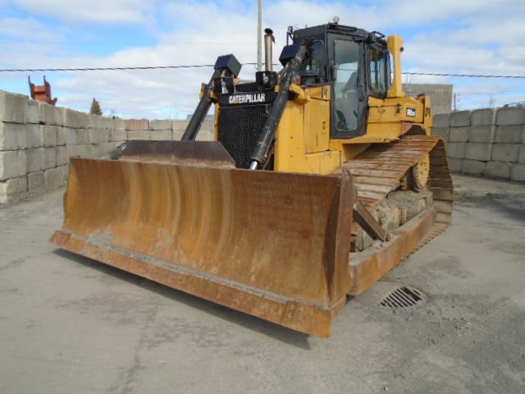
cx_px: 262
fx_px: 394
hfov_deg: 67.3
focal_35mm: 26
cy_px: 197
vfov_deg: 53.1
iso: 100
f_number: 3.2
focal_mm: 4.6
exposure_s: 1/1000
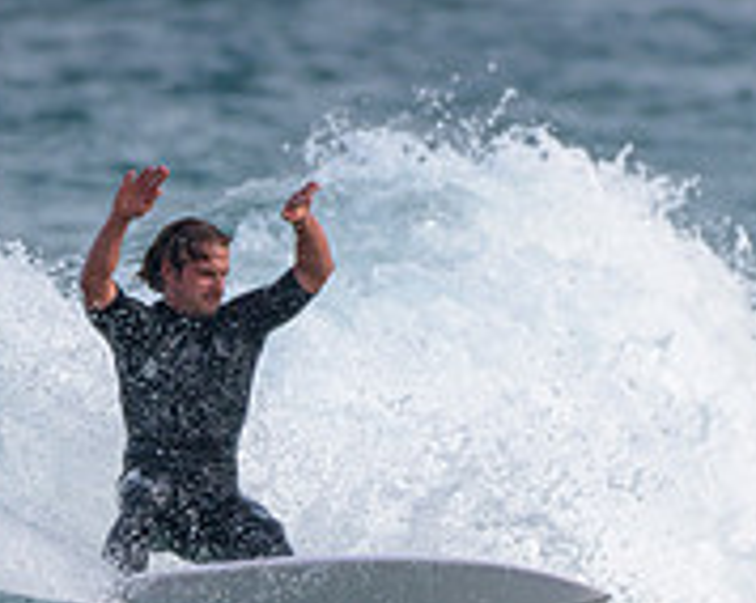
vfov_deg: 0.8
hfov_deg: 1.0
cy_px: 522
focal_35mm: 1875
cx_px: 211
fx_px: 41907
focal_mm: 500
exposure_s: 1/2000
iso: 220
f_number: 5.6
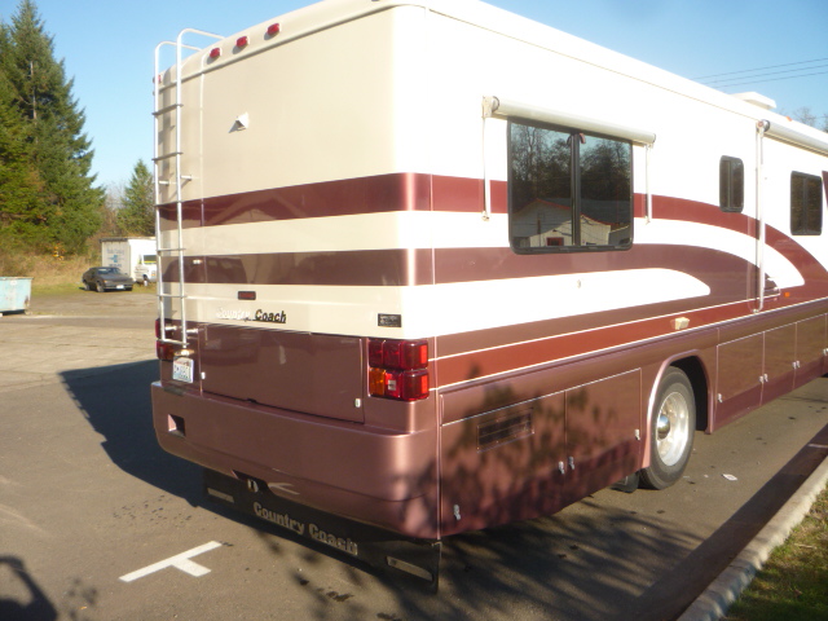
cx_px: 414
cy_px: 310
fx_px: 718
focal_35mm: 30
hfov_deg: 60.0
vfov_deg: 46.8
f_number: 4
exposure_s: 1/320
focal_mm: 5.2
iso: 100
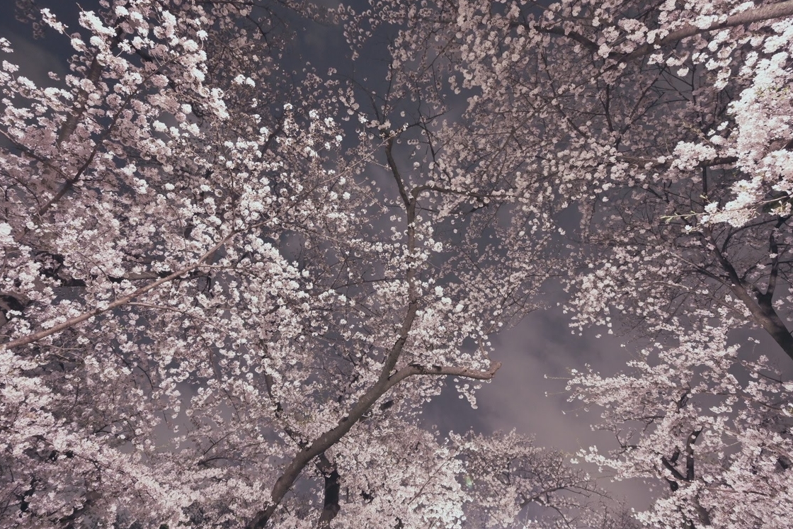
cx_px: 409
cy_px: 270
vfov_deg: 77.3
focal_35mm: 15
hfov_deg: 100.4
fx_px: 330
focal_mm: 14
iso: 1000
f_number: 8
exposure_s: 1
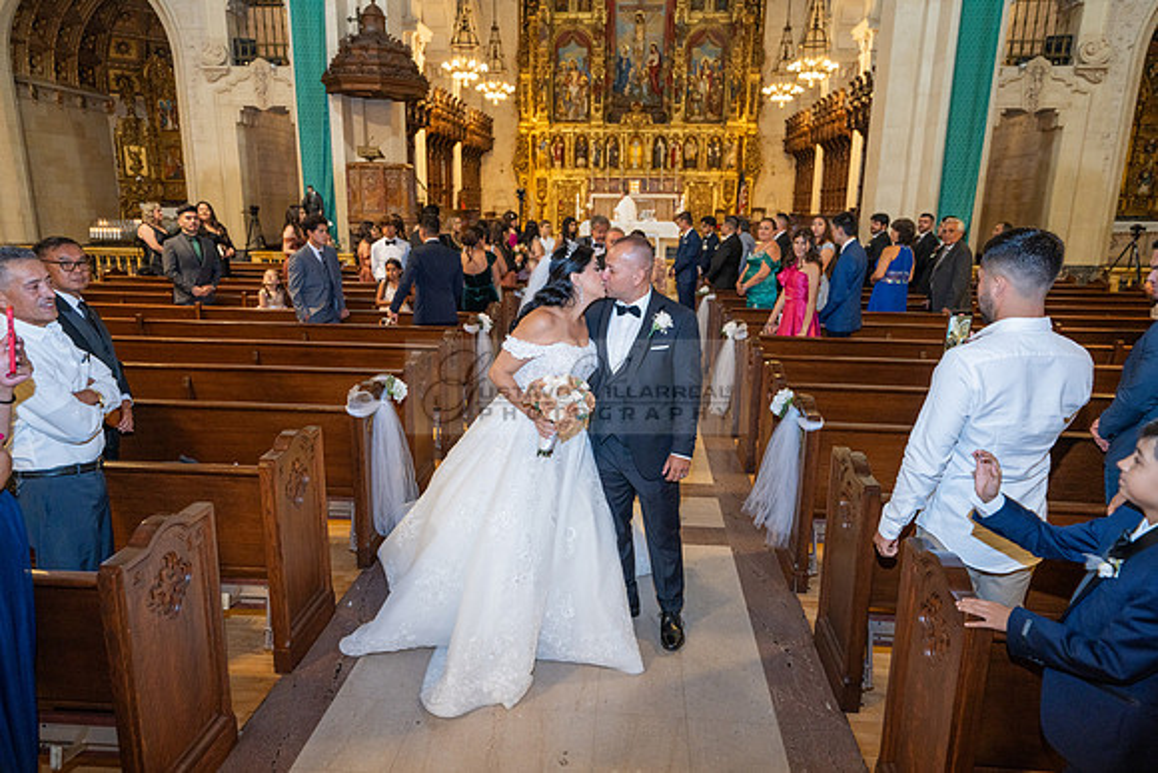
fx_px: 786
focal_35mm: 24
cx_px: 579
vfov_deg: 52.4
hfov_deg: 72.8
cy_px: 386
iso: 800
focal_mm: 24
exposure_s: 1/125
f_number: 2.8
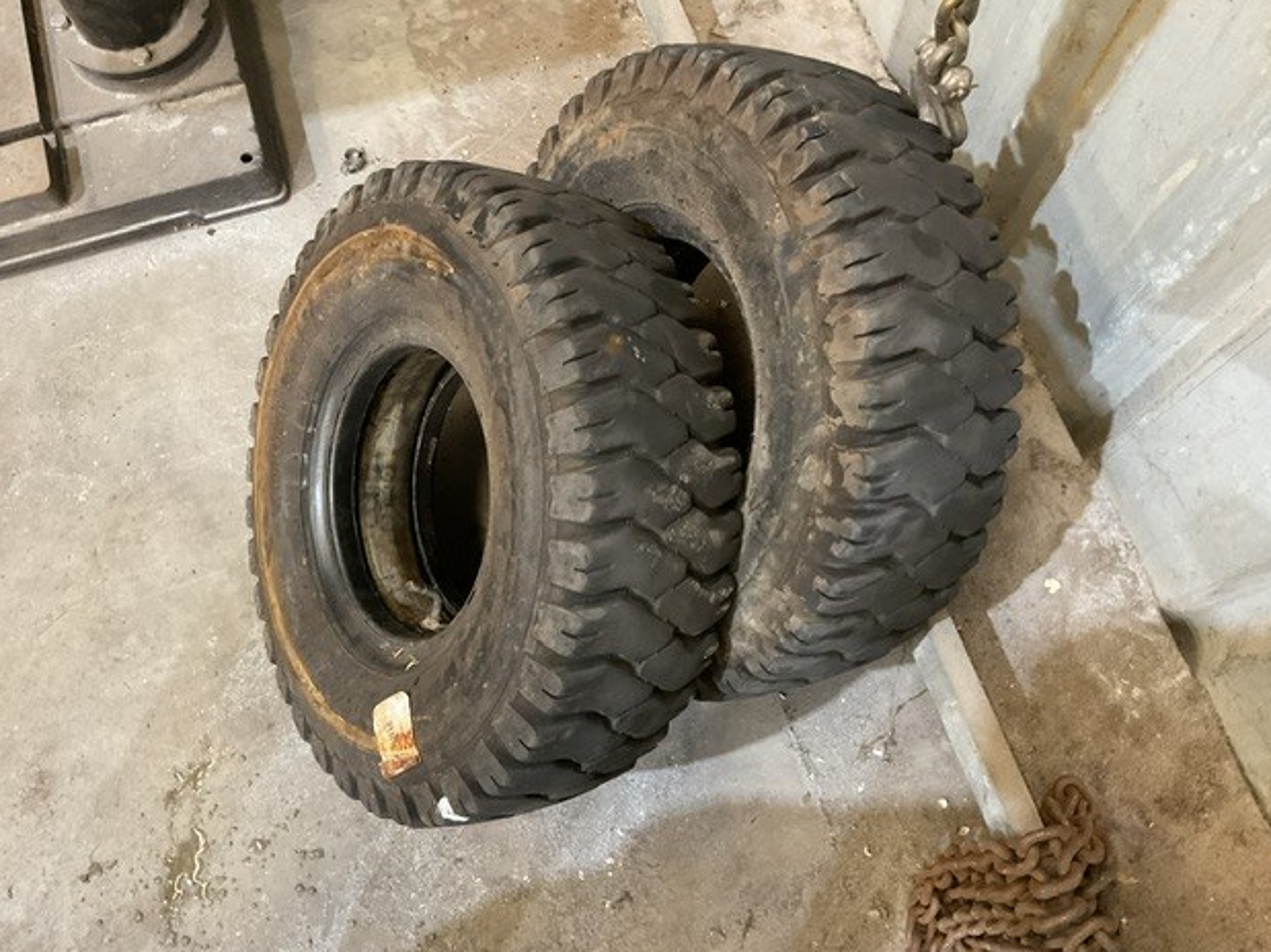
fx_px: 1101
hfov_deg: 60.0
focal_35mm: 30
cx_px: 632
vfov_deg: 46.8
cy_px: 478
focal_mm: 3
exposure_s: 1/40
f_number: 1.8
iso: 320
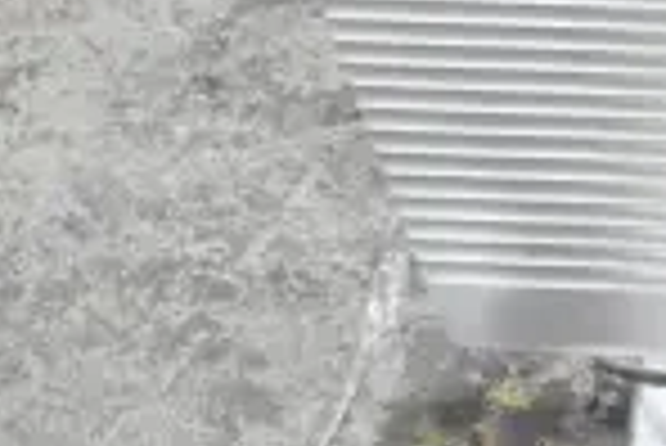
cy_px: 340
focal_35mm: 148
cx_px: 1242
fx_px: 2741
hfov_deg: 12.5
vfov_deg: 9.3
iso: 6400
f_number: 7.1
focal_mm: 24
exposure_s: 1/200
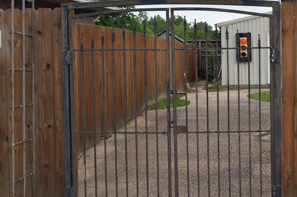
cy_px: 75
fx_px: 535
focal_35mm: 65
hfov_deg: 30.5
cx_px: 223
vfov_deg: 20.9
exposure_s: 1/160
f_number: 6.3
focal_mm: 23
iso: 100
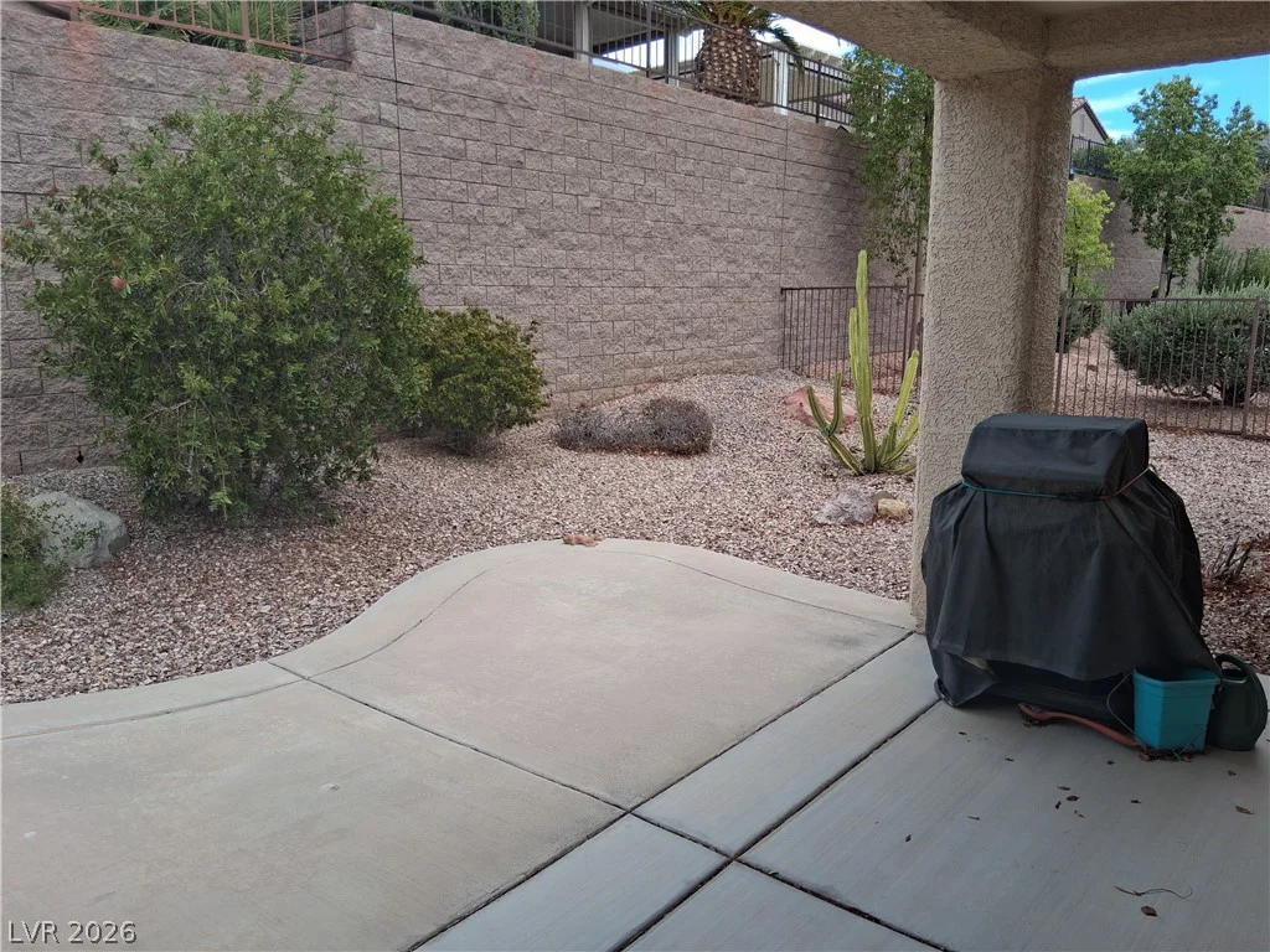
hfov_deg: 67.3
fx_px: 954
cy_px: 476
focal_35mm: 26
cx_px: 635
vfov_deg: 53.1
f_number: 1.8
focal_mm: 3.98
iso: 25
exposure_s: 1/233
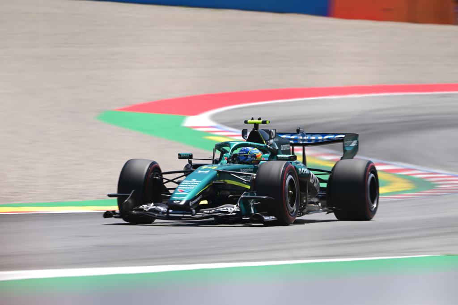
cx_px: 229
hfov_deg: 5.2
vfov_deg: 3.4
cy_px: 152
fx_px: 5087
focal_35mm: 400
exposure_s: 1/80
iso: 32
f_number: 9
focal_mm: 400
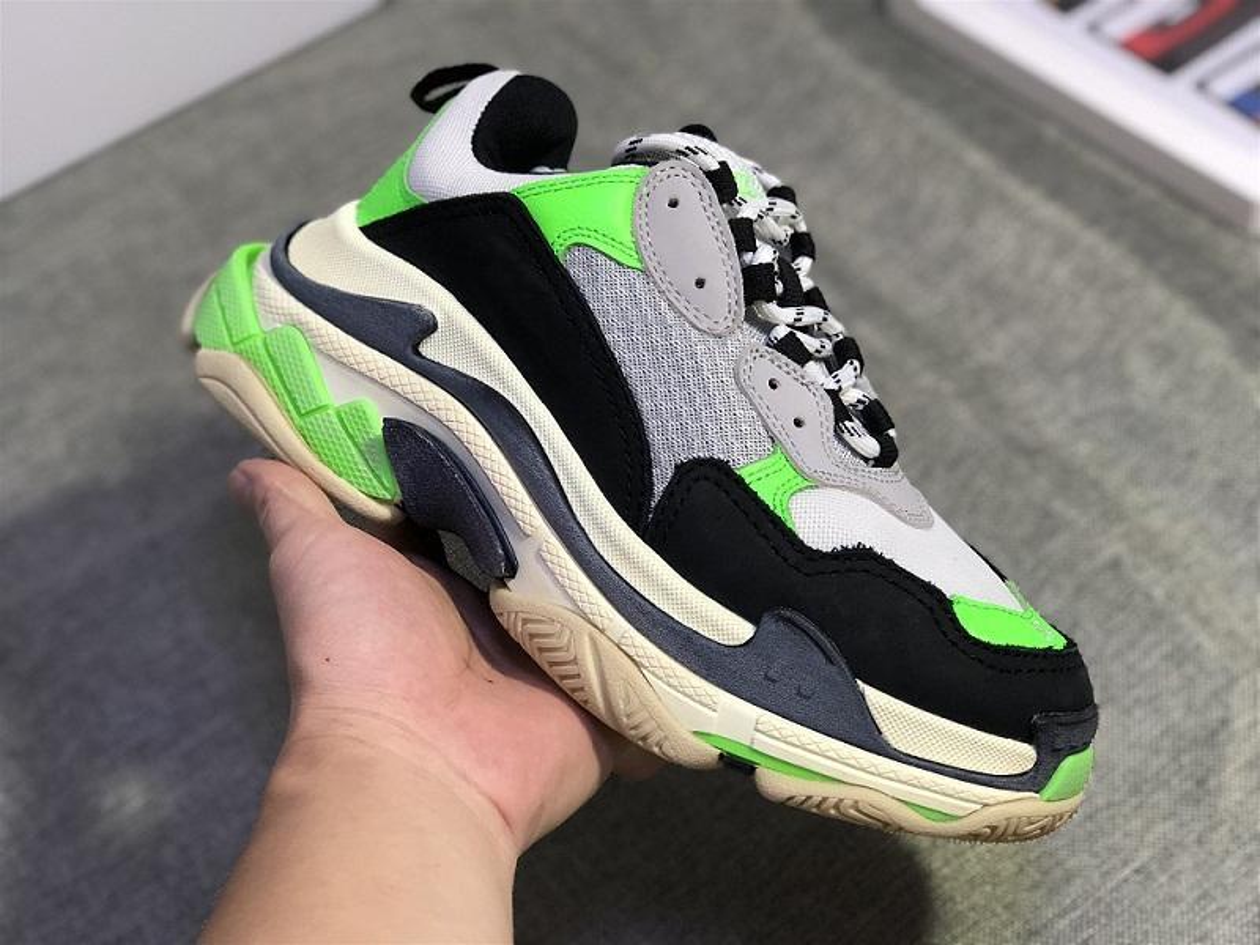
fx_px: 2075
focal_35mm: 57
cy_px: 472
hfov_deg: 33.8
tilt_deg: -49.1
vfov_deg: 25.7
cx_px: 630
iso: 250
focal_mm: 6.6
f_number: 2.8
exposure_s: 1/50
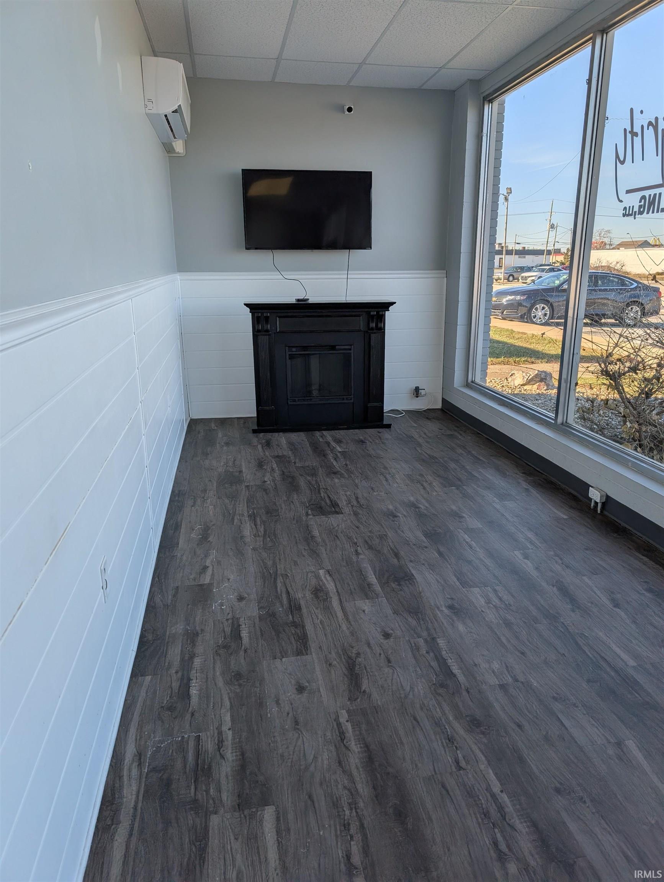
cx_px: 332
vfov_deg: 71.5
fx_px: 612
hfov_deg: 56.9
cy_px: 441
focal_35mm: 24
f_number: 1.68
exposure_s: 1/3968
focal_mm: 6.9
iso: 22
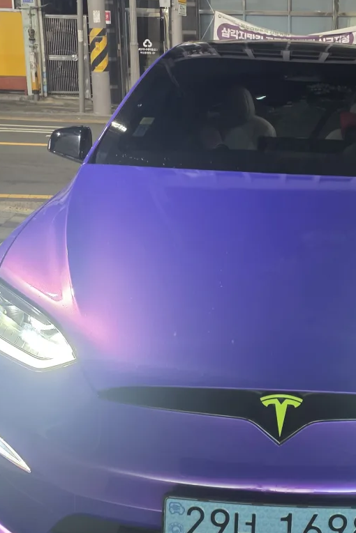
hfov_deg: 26.2
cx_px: 311
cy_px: 208
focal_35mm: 50
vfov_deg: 39.4
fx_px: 742
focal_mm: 6.25
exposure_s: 1/50
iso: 500
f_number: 1.7
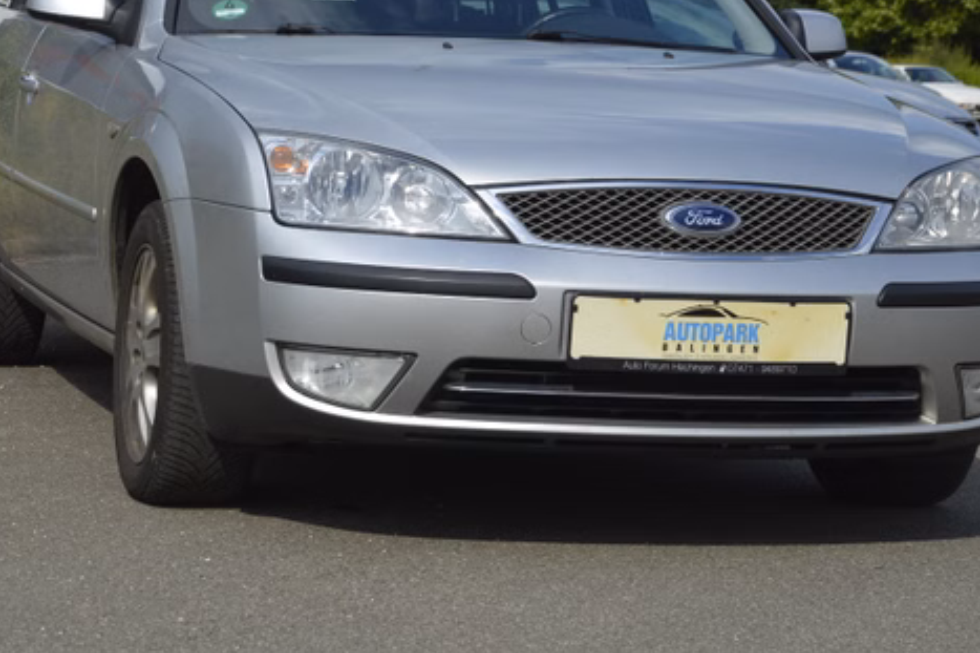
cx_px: 443
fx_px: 2912
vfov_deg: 12.8
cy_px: 233
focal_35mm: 107
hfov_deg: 19.1
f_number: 9
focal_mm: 52
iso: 100
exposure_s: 1/320
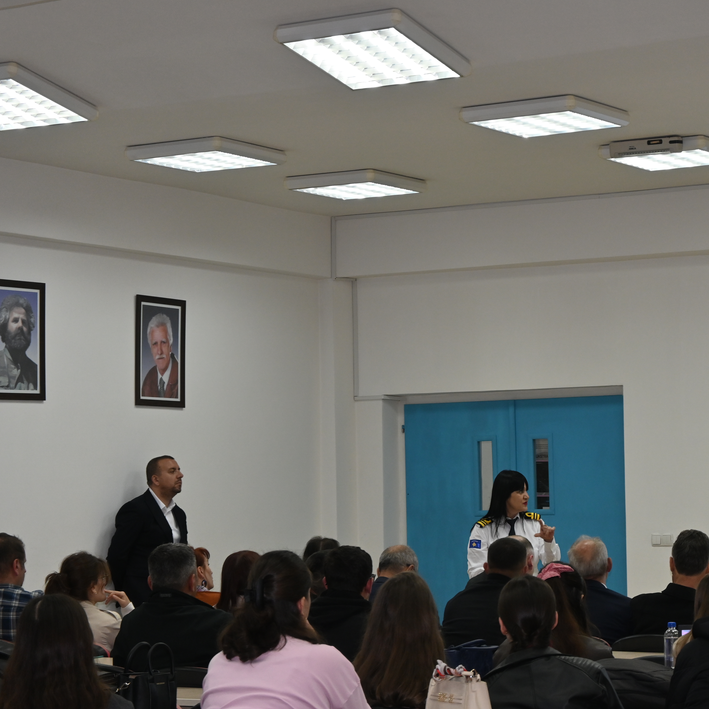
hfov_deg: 19.1
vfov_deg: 19.2
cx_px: 475
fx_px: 2100
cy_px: 352
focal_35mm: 91
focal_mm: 47
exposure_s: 1/60
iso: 640
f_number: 6
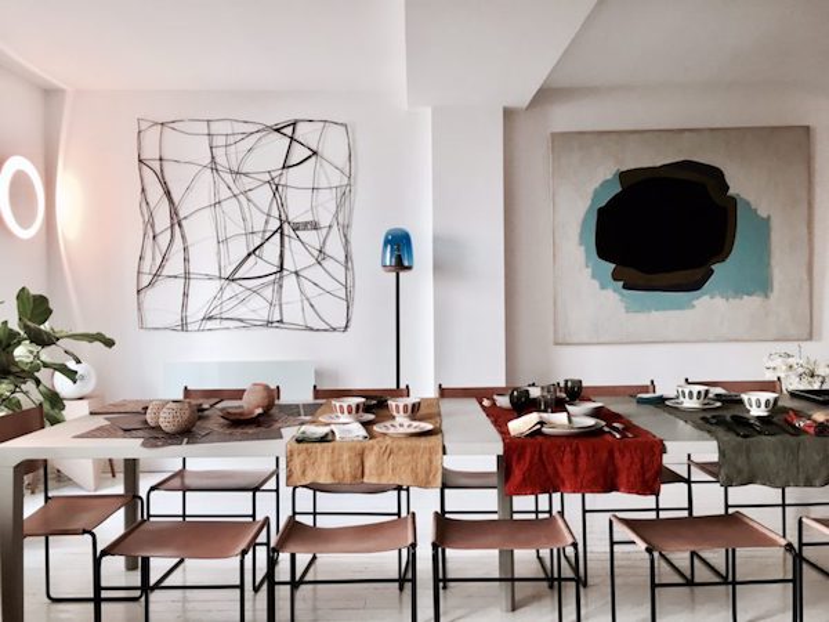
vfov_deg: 48.2
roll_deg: -0.4
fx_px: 695
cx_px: 414
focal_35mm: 29
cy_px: 311
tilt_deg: -1.3
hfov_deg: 61.7
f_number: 2.2
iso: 32
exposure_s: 1/33
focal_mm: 4.15
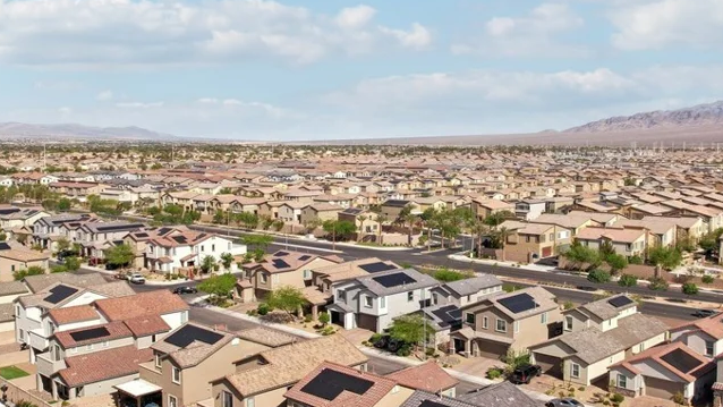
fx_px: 709
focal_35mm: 37
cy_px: 189
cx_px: 400
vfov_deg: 32.0
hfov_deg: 53.9
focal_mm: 8.4
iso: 100
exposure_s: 1/2000
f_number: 2.8
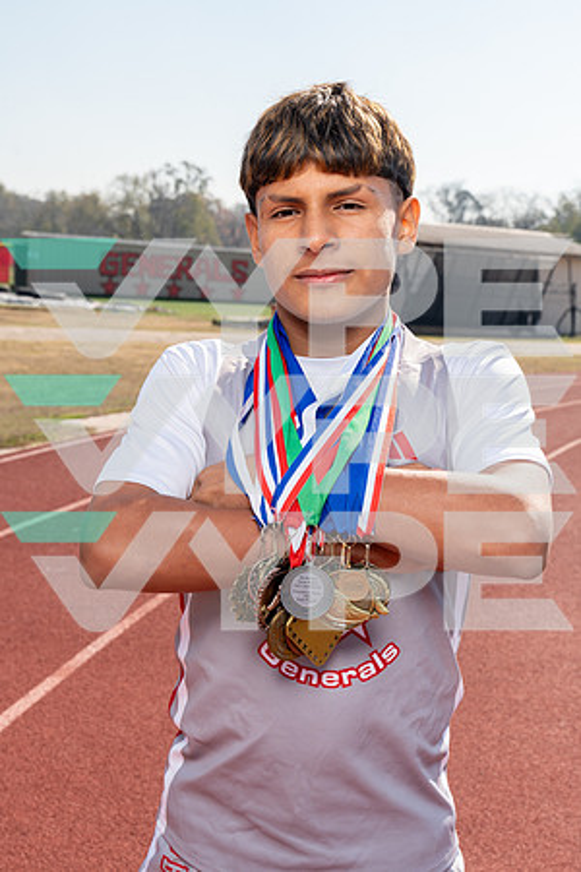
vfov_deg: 38.2
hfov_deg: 26.0
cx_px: 290
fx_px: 1259
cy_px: 436
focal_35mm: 52
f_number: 9
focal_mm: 52
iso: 125
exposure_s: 1/200
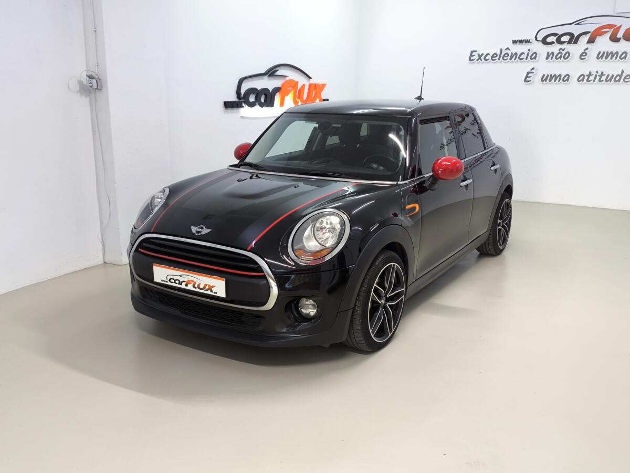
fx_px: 583
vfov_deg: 44.2
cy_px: 236
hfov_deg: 56.8
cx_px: 315
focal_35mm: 32
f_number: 1.7
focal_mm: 4.71
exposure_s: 1/33.3
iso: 250
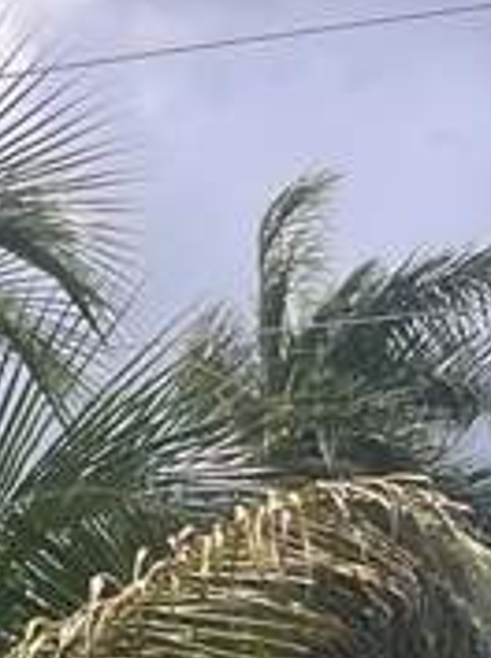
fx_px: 2980
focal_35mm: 157
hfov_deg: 8.1
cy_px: 1658
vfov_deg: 10.5
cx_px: -956
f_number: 1.6
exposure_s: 1/1802
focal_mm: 5.1
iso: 50
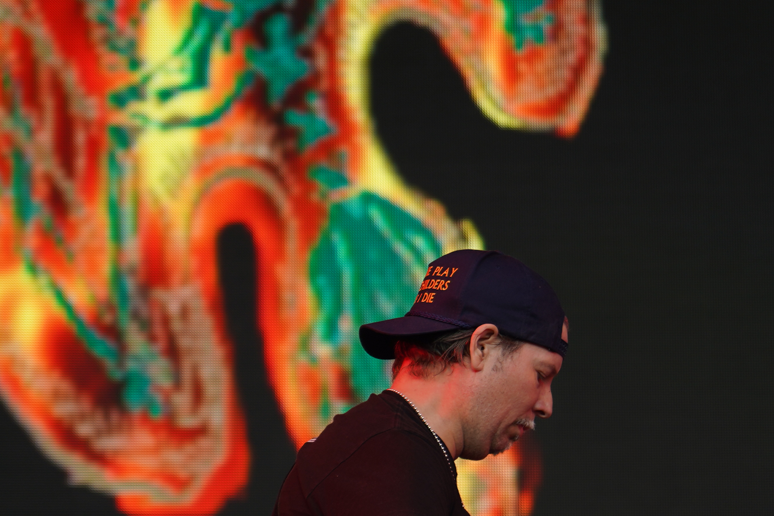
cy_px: 560
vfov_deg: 5.8
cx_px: 618
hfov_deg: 8.7
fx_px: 5074
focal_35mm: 236
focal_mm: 105
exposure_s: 1/125
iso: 125
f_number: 4
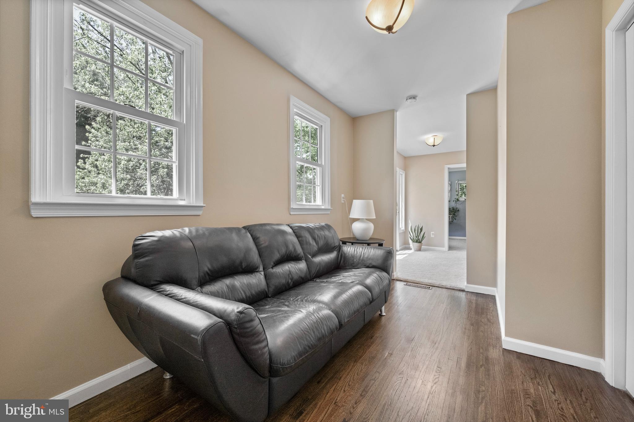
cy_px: 211
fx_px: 247
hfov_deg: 104.3
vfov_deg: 81.2
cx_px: 317
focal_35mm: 14
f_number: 7.1
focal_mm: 14
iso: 1600
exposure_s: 1/30
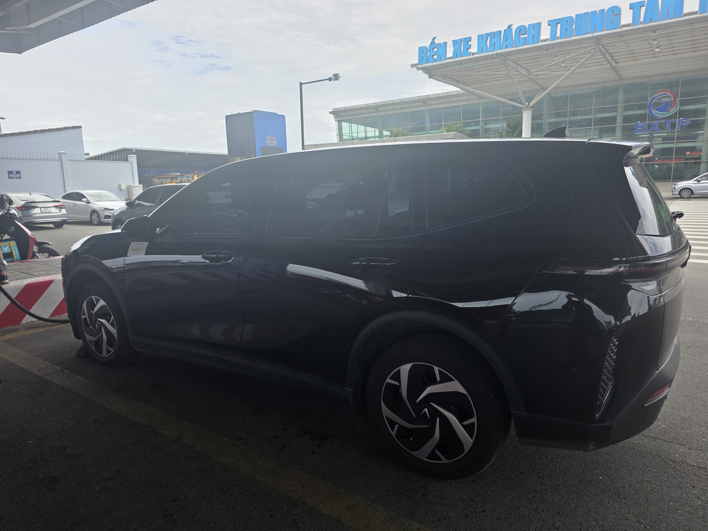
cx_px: 354
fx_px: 470
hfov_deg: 73.9
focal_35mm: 23
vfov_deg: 58.9
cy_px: 266
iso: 80
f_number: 1.7
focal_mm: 6.3
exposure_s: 1/4237
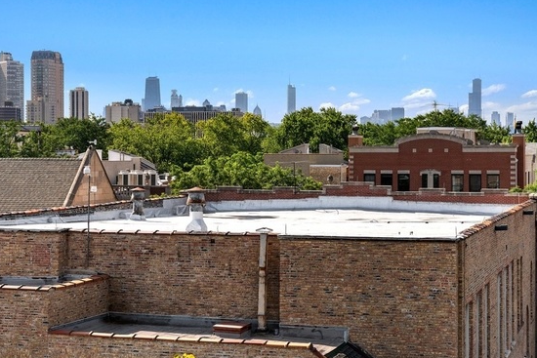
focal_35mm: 78
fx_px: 1164
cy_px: 164
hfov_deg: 26.0
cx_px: 247
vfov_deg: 17.5
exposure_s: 1/500
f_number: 7.1
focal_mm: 67
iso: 320
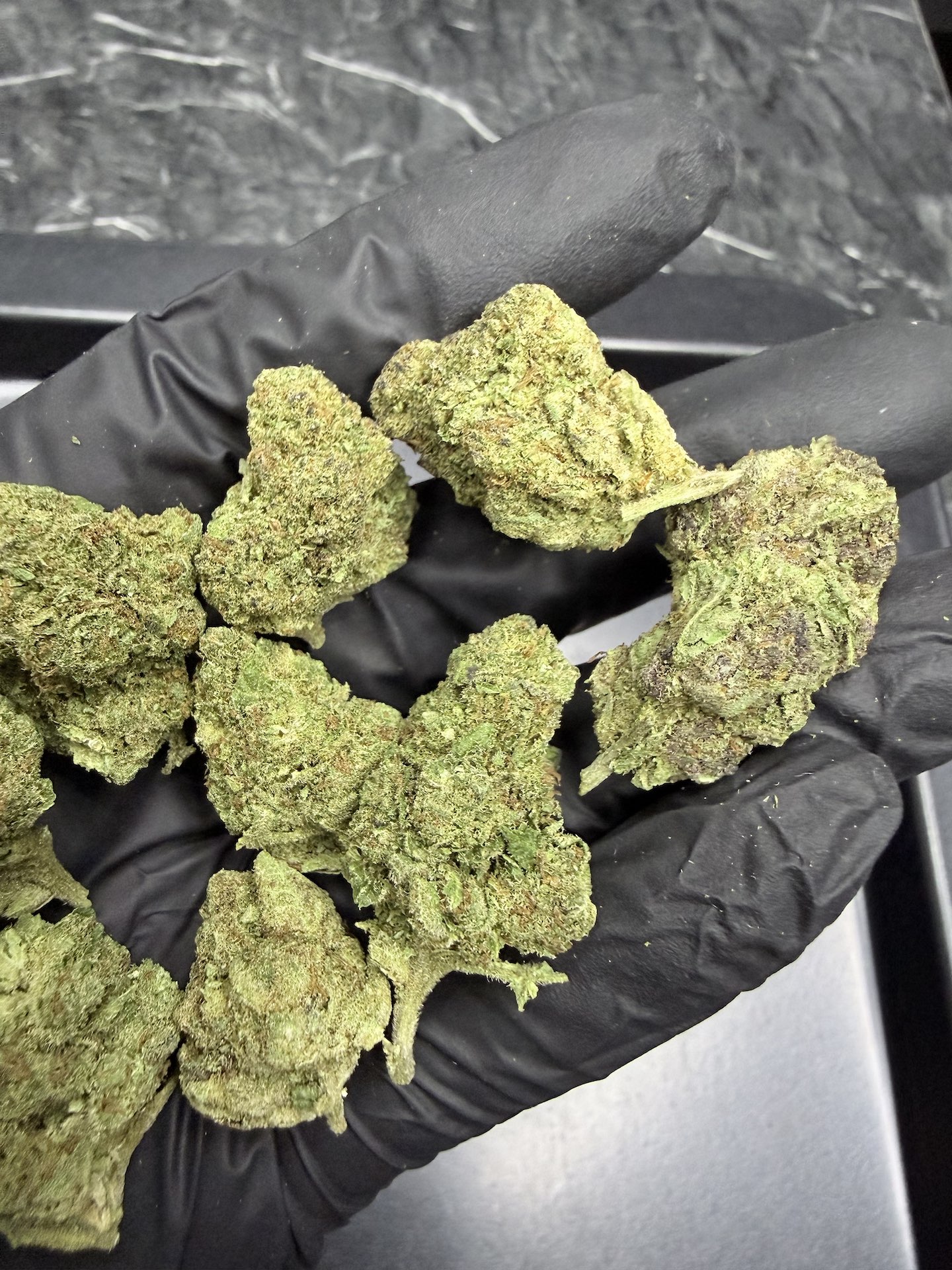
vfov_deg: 71.6
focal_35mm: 24
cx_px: 476
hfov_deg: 56.8
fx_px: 880
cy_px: 635
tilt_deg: -68.8
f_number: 2.2
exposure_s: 1/82
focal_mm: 2.22
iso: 320
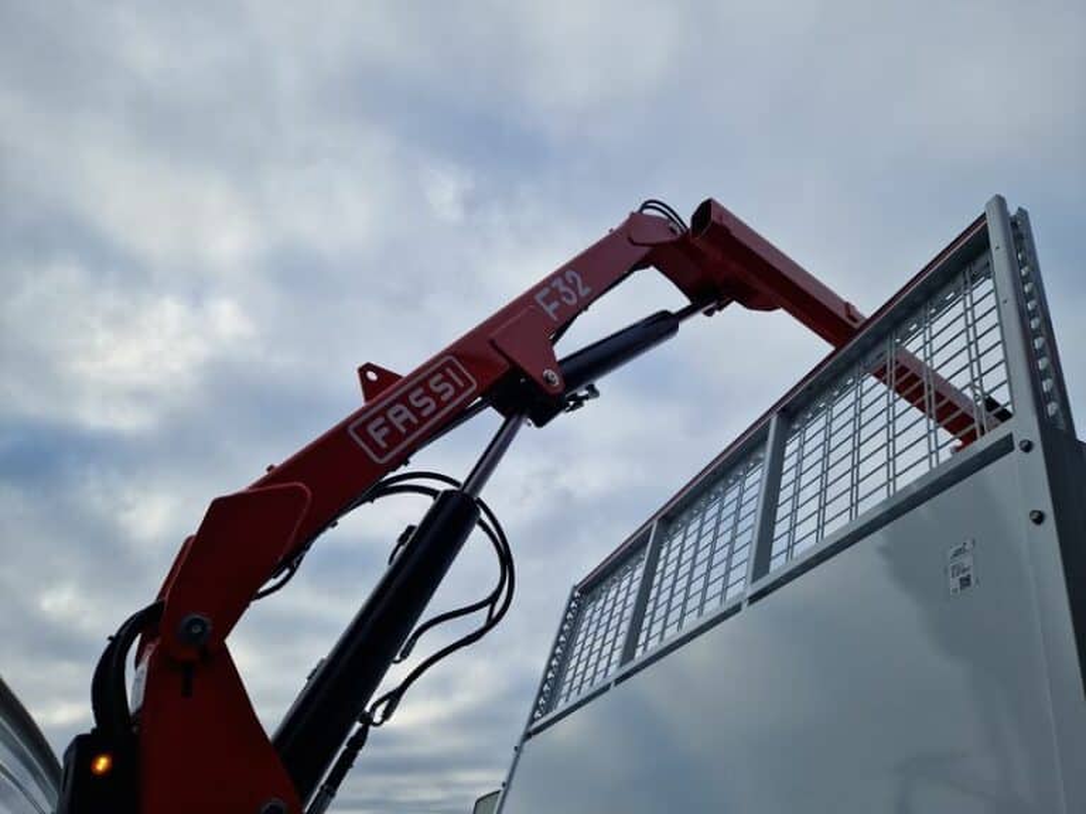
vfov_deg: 58.9
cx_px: 543
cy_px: 407
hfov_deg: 73.9
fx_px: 722
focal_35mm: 23
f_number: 1.8
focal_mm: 5.4
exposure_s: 1/11111
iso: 50
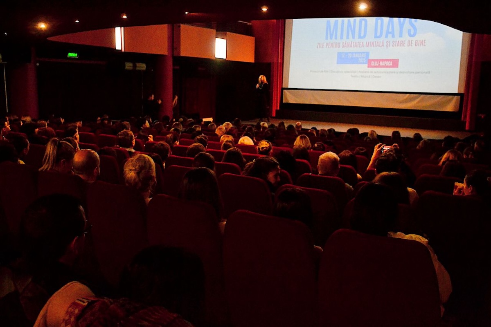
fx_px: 450
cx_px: 246
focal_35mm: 33
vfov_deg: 40.0
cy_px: 164
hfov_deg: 57.2
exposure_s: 1/60
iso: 1600
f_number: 3.5
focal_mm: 22
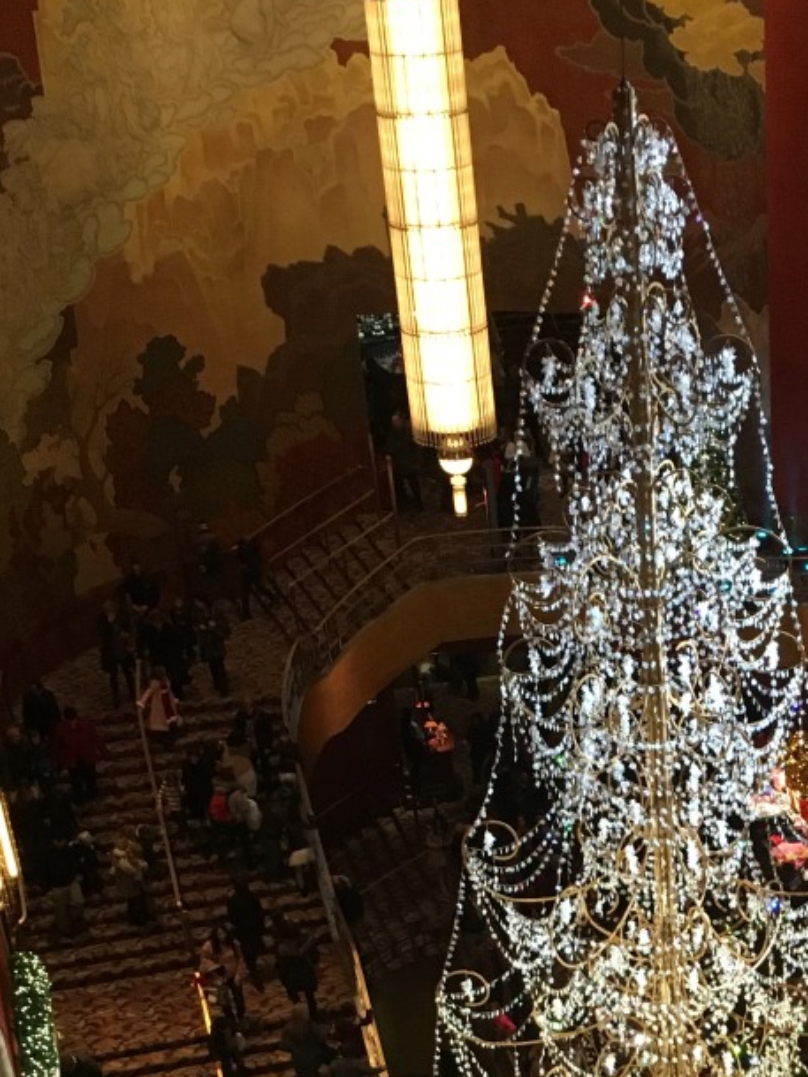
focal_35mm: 65
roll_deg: +3.0
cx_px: 746
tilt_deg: -30.3
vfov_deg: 28.3
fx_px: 2022
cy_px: 1028
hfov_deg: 22.0
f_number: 2.2
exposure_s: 1/30
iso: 160
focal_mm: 4.15
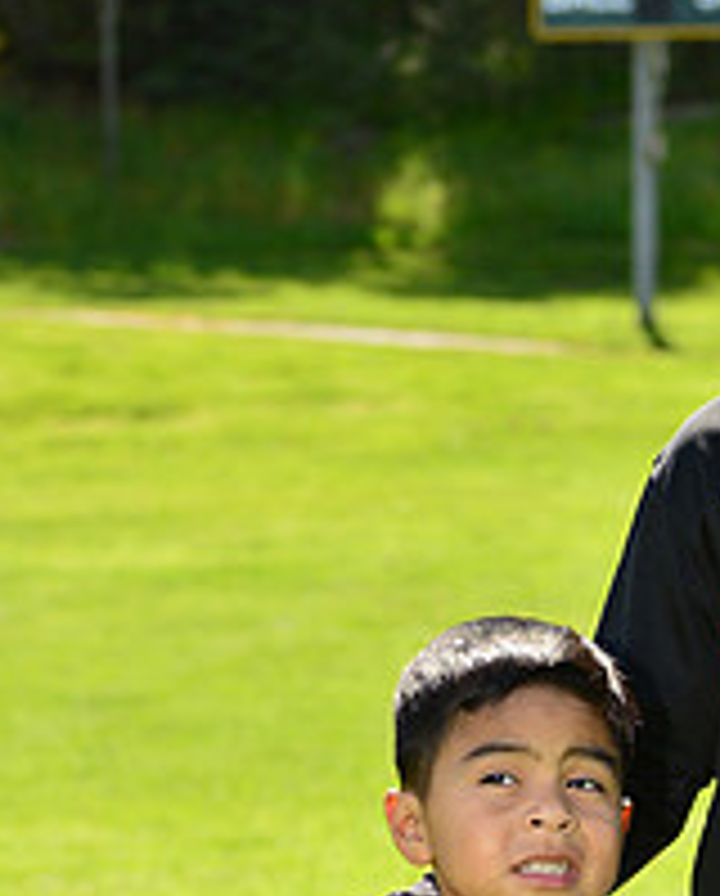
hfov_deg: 5.7
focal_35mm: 273
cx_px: 677
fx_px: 7250
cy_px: 1063
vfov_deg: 7.0
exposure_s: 1/250
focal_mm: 100
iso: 200
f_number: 8
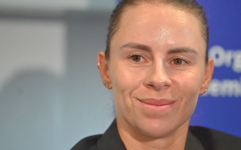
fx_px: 1563
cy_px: 69
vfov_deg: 5.5
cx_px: 138
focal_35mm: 238
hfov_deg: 8.8
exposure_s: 1/323
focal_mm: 180
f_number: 2.8
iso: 2200
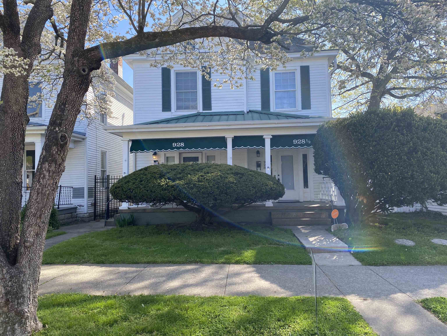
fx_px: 336
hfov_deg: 67.3
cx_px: 224
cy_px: 168
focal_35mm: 26
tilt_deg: +4.1
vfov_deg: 53.1
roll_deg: +0.7
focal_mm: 4.25
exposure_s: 1/658
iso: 32
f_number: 1.8
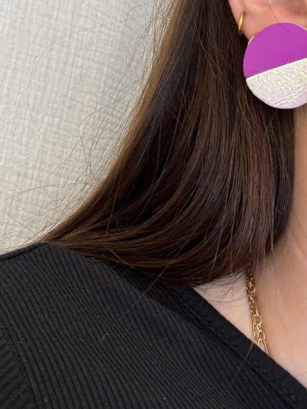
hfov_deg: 31.5
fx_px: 544
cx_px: 131
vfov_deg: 40.0
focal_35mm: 46
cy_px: 97
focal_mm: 2.69
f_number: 1.9
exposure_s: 1/50
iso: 50
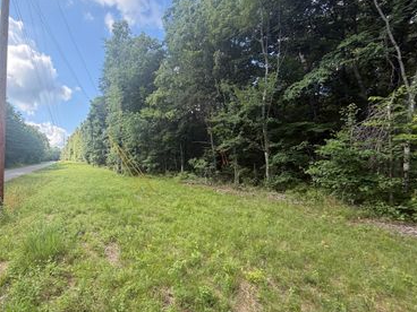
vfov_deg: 68.5
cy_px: 172
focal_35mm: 19
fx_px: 229
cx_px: 152
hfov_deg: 82.8
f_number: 2.2
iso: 64
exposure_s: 1/502
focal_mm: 2.22
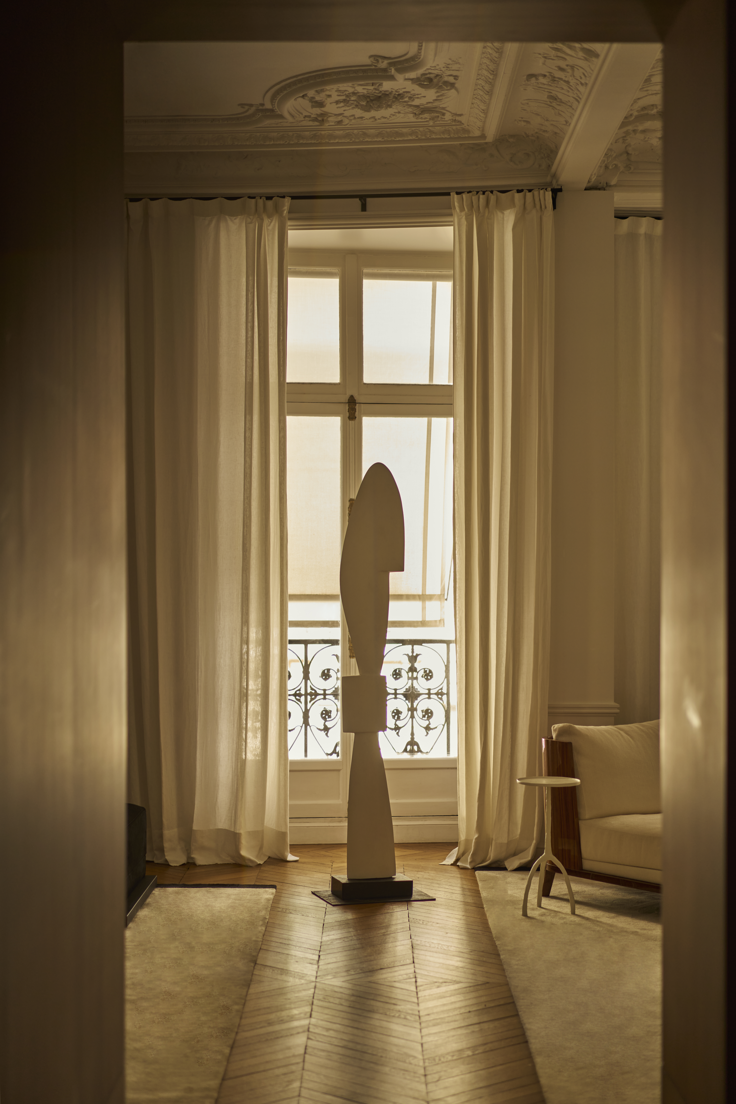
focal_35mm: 55
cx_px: 368
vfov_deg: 36.2
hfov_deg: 24.6
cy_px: 552
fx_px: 1687
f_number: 1.8
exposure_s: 1/200
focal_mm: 55
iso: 400
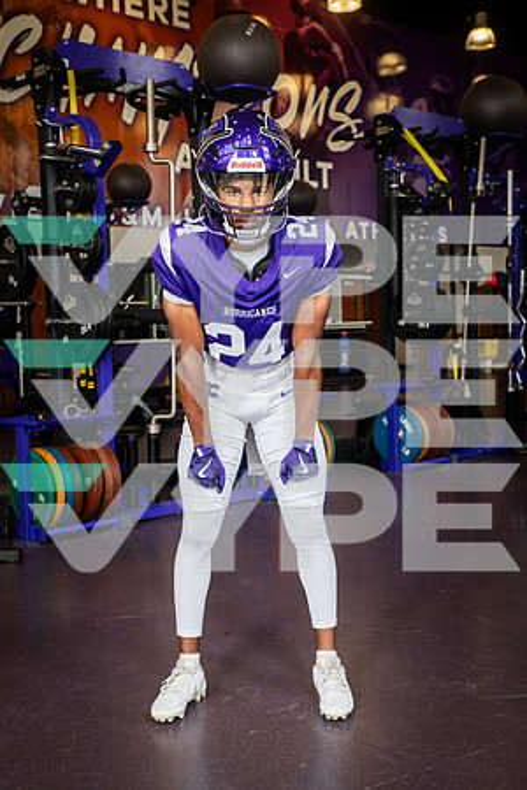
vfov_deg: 42.7
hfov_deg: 29.2
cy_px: 395
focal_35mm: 46
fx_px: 1010
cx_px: 264
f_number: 7.1
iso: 800
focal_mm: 46
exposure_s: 1/250
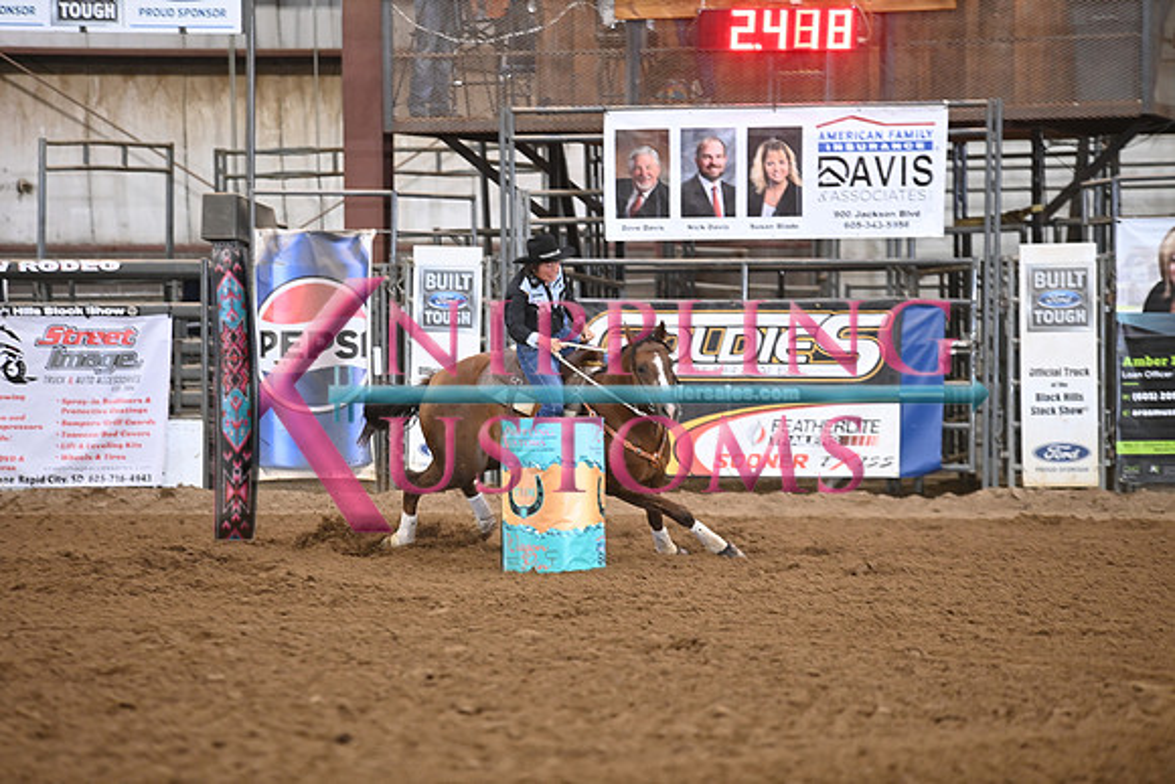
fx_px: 6529
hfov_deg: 10.3
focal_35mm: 200
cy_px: 392
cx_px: 588
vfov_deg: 6.9
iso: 2500
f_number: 3.2
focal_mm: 200
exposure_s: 1/250
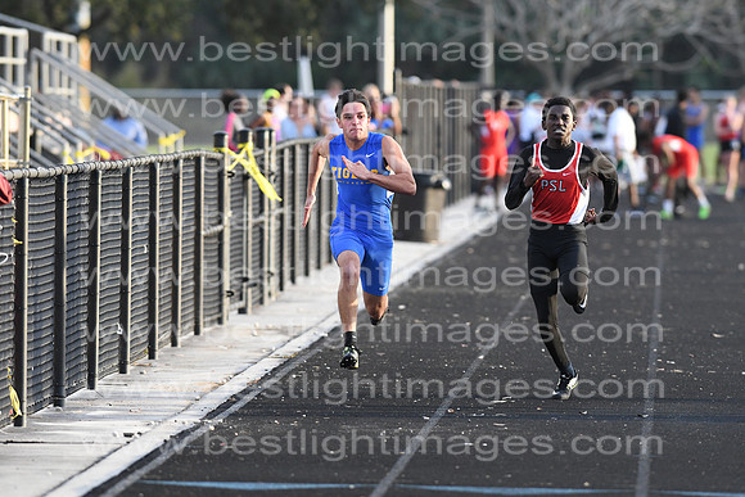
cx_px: 372
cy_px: 248
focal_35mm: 450
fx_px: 9314
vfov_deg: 3.1
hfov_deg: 4.6
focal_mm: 300
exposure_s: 1/2000
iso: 2000
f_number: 4
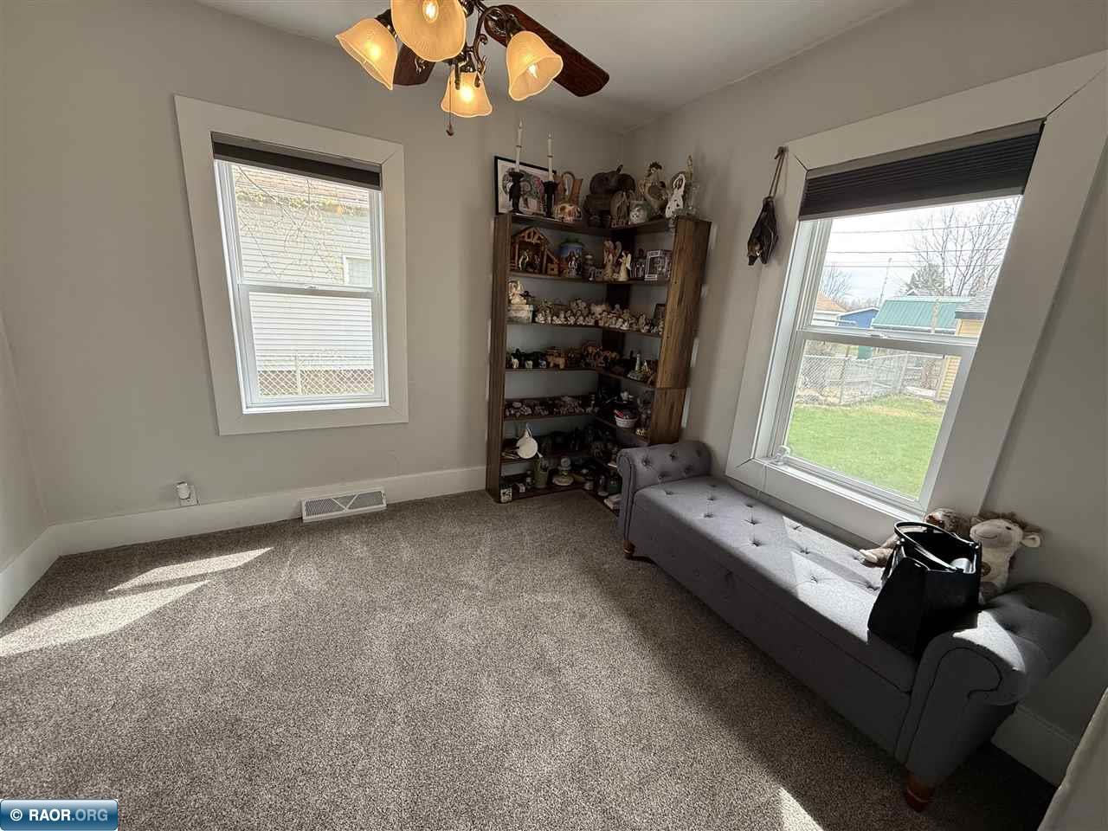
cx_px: 554
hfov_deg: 102.1
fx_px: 448
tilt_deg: -14.3
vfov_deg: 85.7
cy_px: 416
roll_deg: -3.5
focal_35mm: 14
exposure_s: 1/120
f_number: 2.2
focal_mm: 2.22
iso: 160
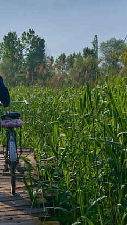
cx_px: -55
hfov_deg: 10.2
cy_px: 71
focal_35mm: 115
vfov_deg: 18.6
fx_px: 689
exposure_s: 1/80
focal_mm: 45
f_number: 9
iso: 50
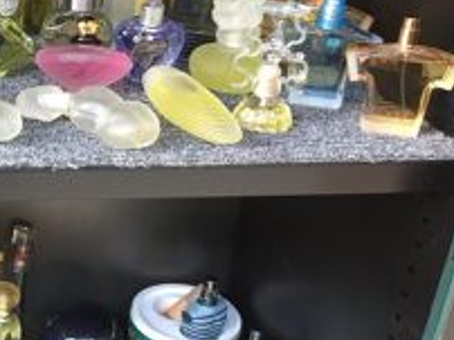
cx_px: -81
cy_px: 194
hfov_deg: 25.5
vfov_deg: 21.3
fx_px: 904
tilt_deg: -27.5
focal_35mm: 69
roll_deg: +0.1
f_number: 2.2
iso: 80
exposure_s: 1/33
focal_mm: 4.15
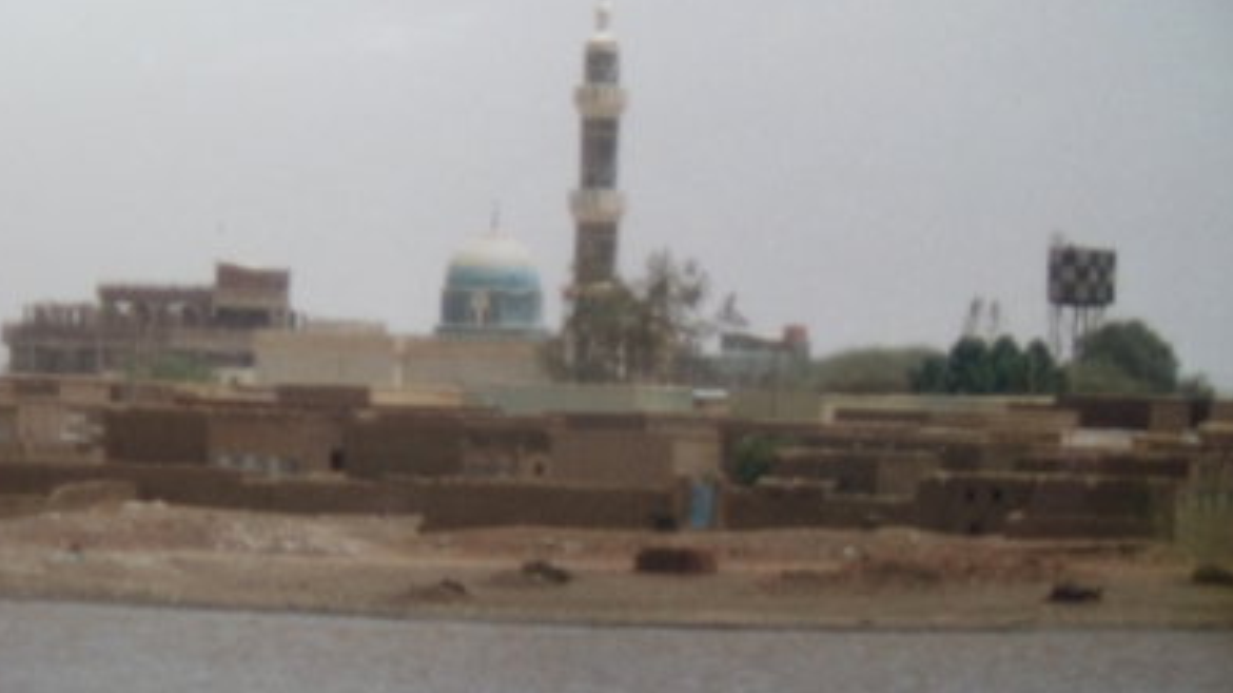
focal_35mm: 38
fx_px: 1242
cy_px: 335
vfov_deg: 31.2
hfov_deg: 52.8
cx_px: 616
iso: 200
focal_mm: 6.3
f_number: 2.8
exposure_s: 1/20
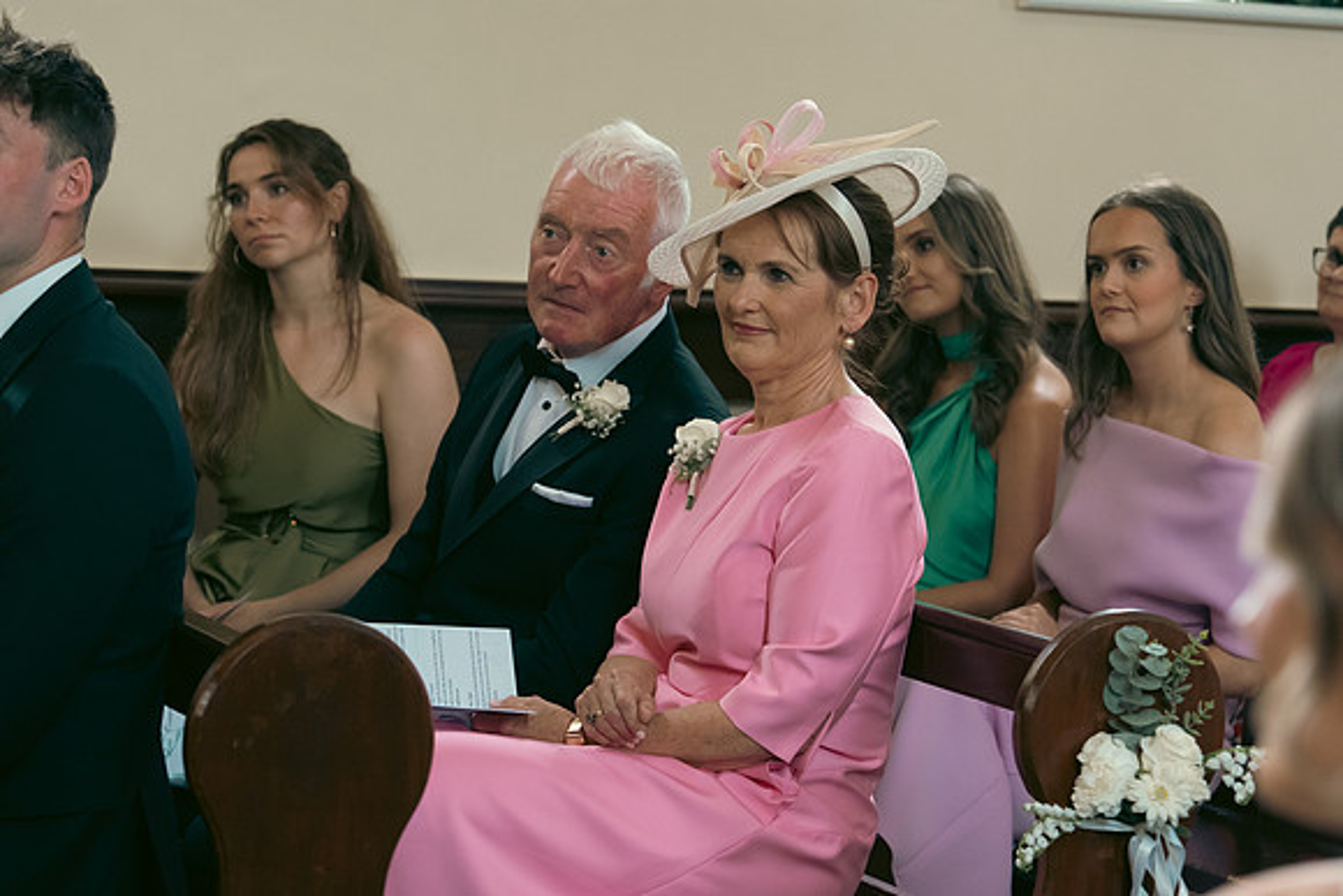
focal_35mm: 105
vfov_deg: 13.0
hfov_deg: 19.5
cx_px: 672
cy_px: 448
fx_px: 3918
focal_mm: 70
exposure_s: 1/200
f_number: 3.5
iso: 2000
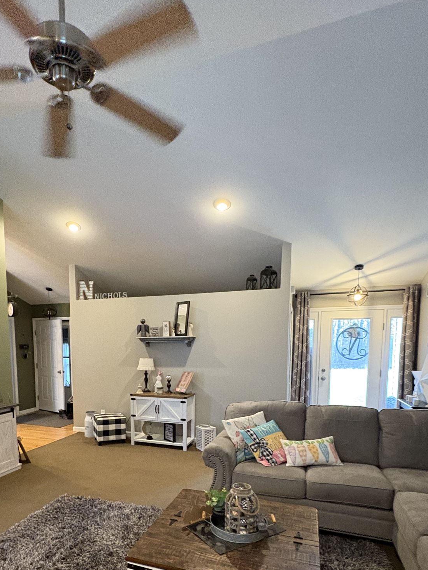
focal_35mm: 22
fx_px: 363
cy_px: 382
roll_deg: +1.6
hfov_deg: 60.6
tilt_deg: -3.1
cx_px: 171
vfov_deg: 73.9
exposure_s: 1/40
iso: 640
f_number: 2.2
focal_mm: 2.22
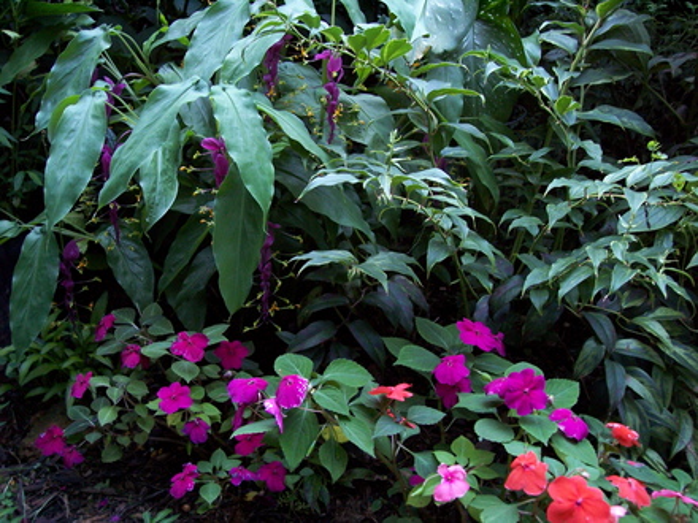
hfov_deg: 47.9
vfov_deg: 36.8
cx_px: 349
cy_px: 262
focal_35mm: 39
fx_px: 786
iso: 200
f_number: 3.4
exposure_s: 1/8
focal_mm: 8
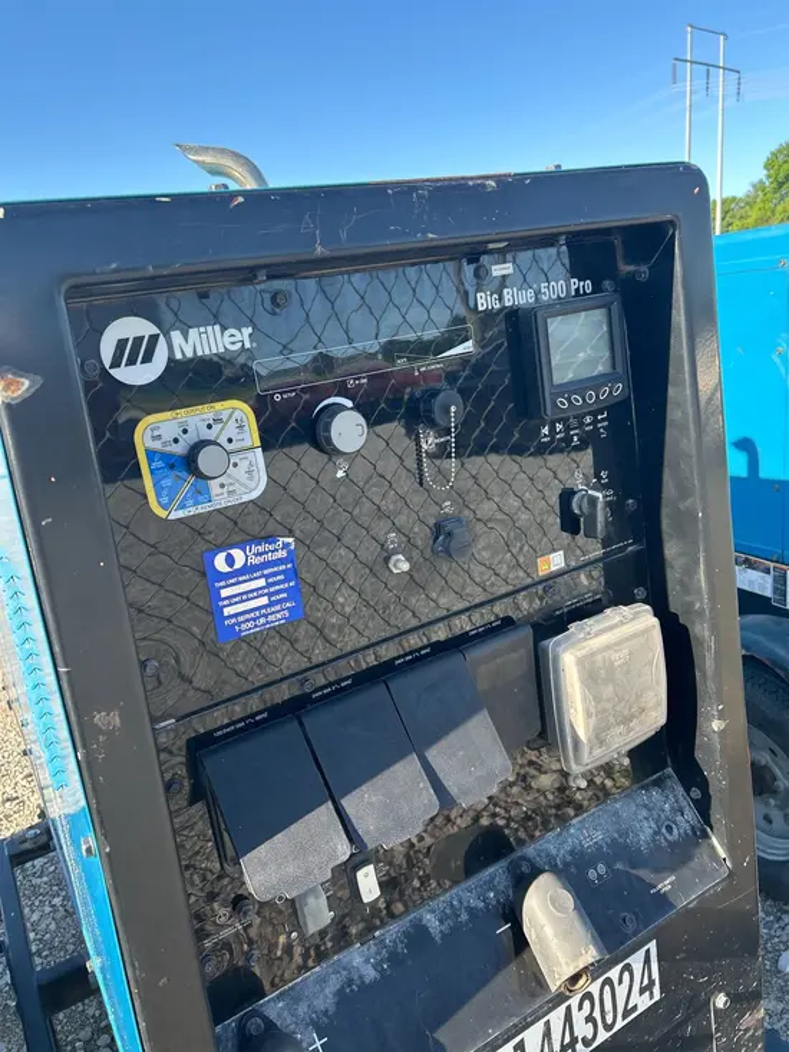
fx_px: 790
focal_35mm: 26
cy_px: 526
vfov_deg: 67.3
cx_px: 394
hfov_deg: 53.1
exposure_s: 1/461
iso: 50
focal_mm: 5.7
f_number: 1.5
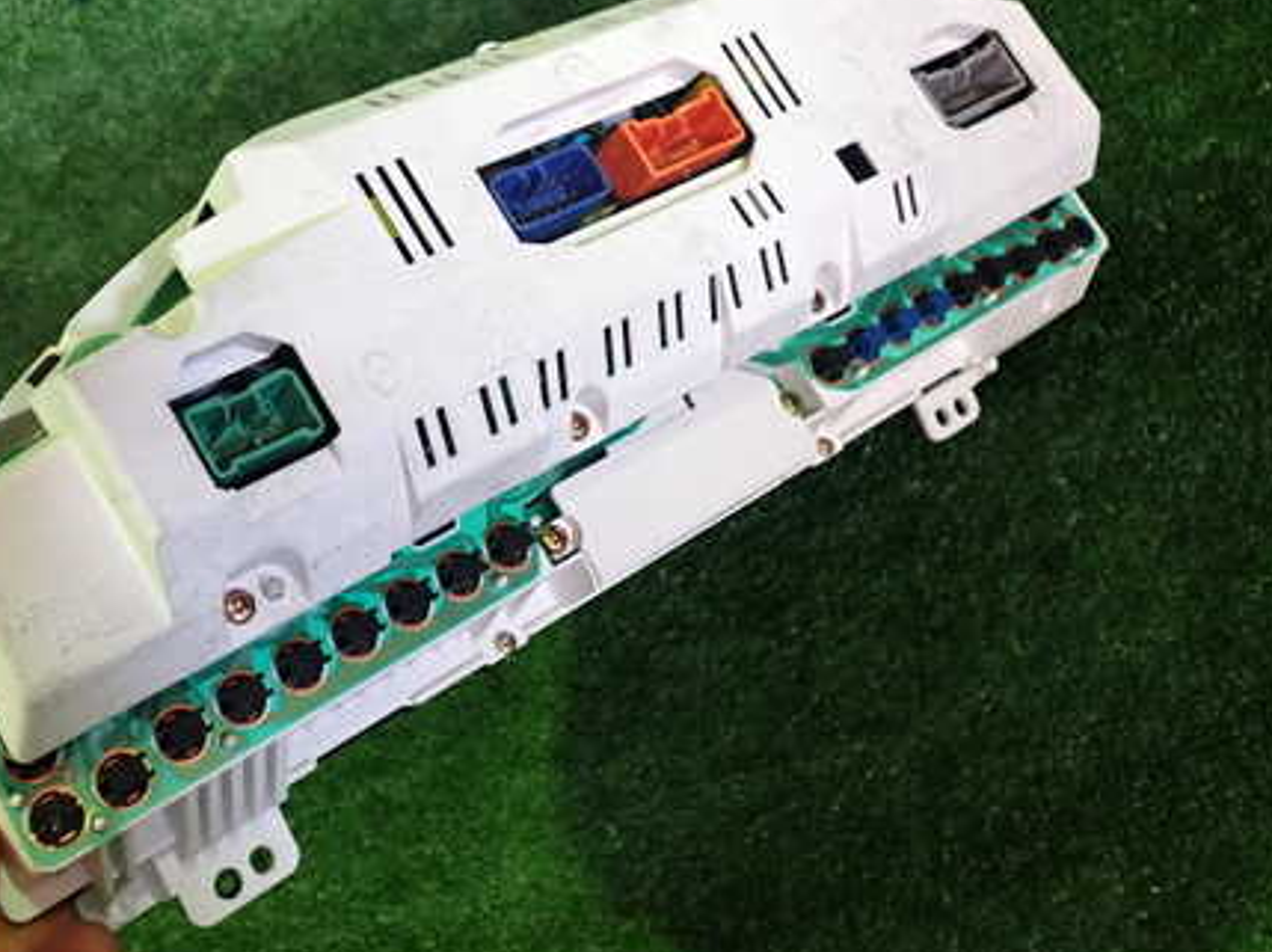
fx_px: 1542
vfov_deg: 34.2
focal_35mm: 42
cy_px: 406
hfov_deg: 44.4
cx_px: 471
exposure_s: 1/60
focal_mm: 5.4
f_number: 2.3
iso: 500
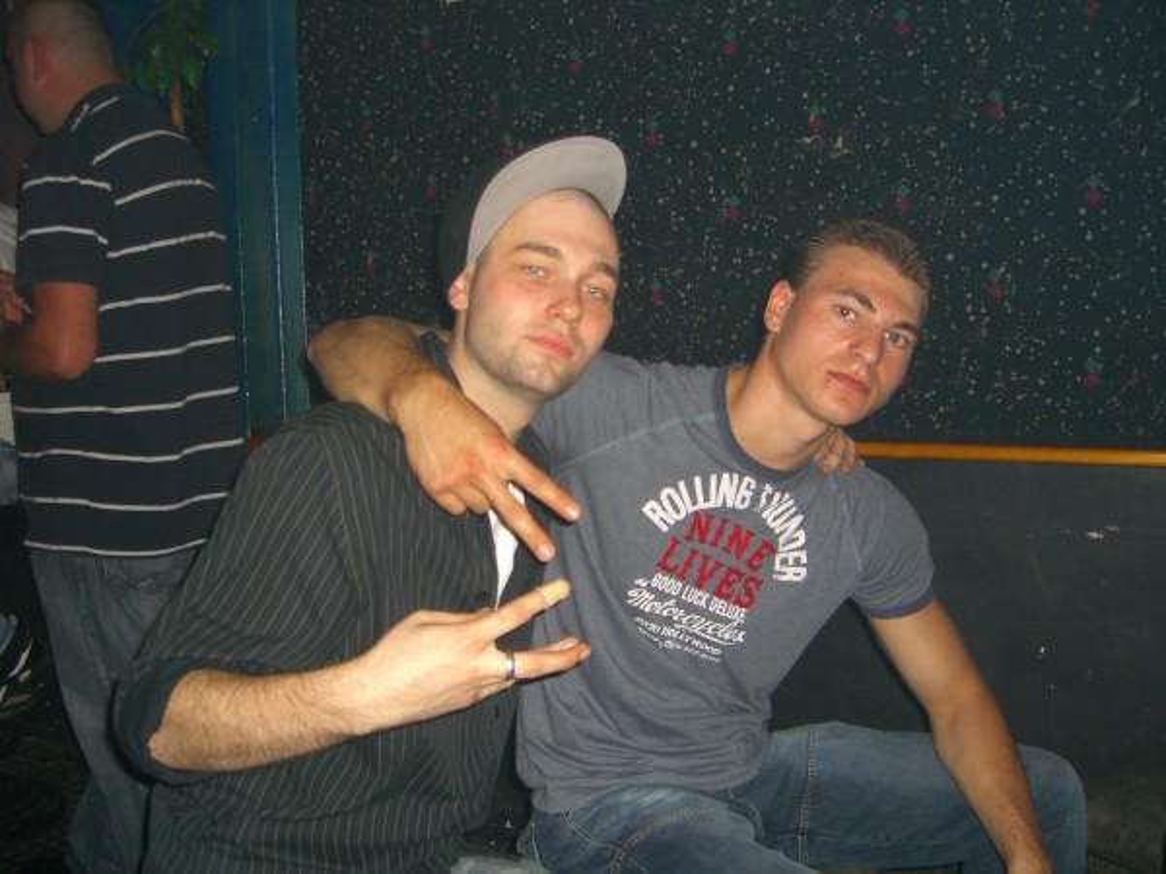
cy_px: 437
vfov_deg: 37.7
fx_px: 1280
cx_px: 583
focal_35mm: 38
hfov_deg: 49.0
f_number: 2.8
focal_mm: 7.9
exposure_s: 1/60
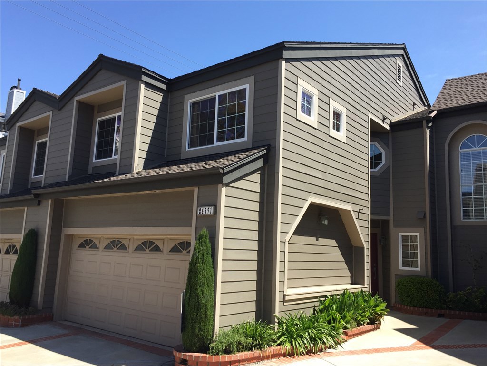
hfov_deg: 61.7
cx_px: 244
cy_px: 183
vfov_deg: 48.2
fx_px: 408
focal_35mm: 29
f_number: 2.2
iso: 32
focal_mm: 4.15
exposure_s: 1/964
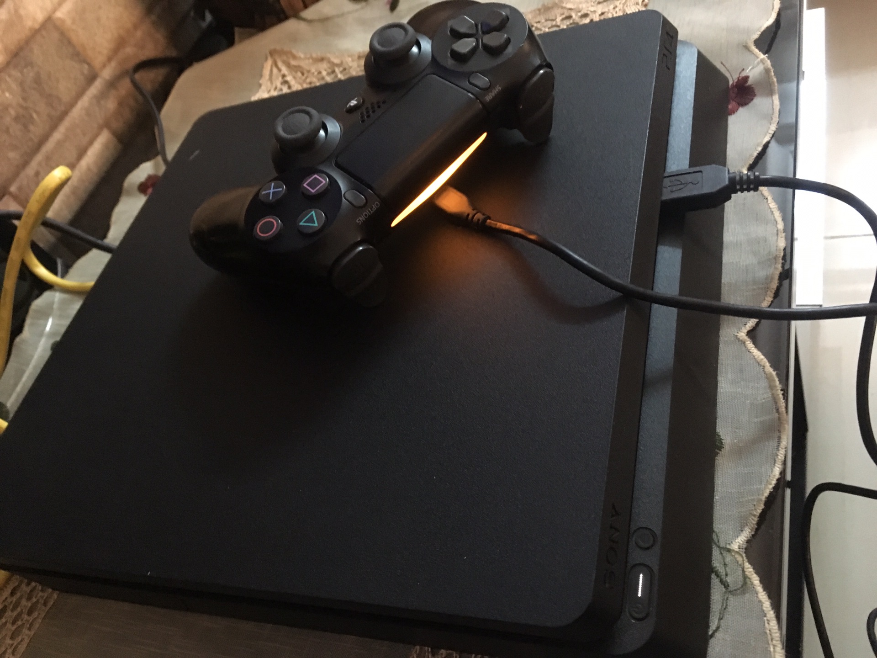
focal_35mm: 29
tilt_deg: -46.8
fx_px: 735
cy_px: 329
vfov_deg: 48.2
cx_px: 438
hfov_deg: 61.7
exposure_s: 1/17
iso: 500
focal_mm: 4.15
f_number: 2.2
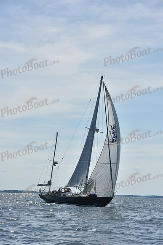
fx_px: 828
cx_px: 82
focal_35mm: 122
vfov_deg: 16.8
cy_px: 122
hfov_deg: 11.2
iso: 250
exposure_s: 1/1600
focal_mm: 122
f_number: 9
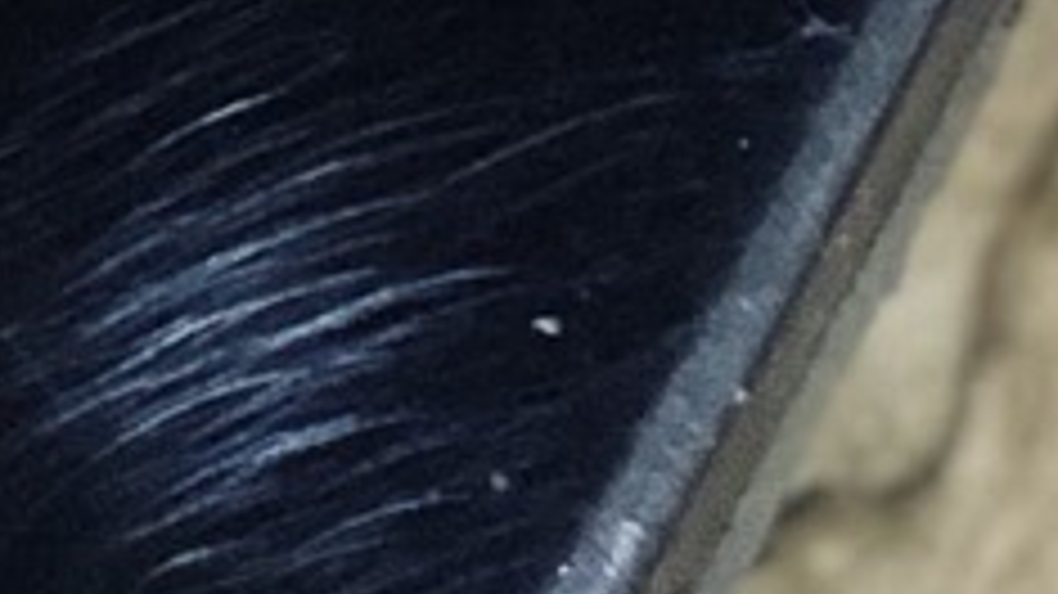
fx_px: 15172
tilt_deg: -49.1
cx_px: -2314
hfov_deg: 3.9
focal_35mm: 541
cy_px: -2961
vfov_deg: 2.1
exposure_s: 1/30
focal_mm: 6.6
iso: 200
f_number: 2.8
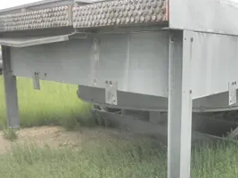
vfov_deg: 34.3
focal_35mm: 42
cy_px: 93
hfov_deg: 44.2
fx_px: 289
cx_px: 158
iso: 64
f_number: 3
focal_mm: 5
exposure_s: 1/200
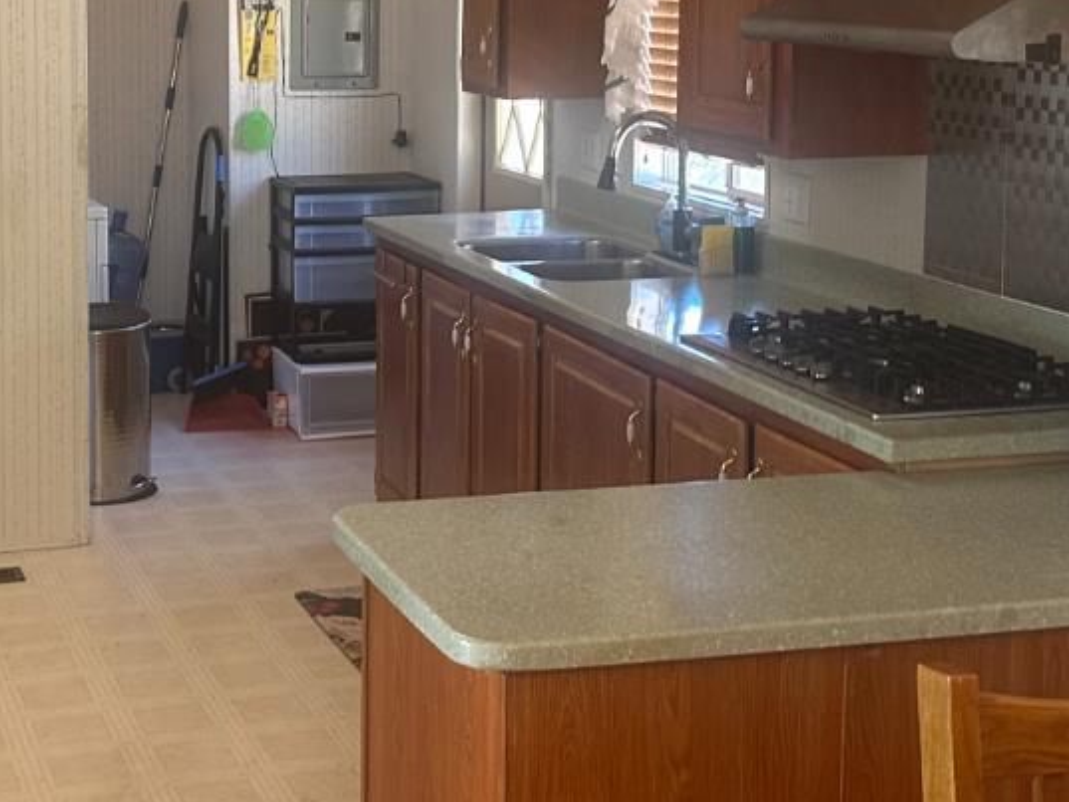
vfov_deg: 21.6
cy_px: 144
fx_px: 2070
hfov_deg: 28.7
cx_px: 307
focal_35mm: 67
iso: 160
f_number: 1.78
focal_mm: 6.86
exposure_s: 1/60
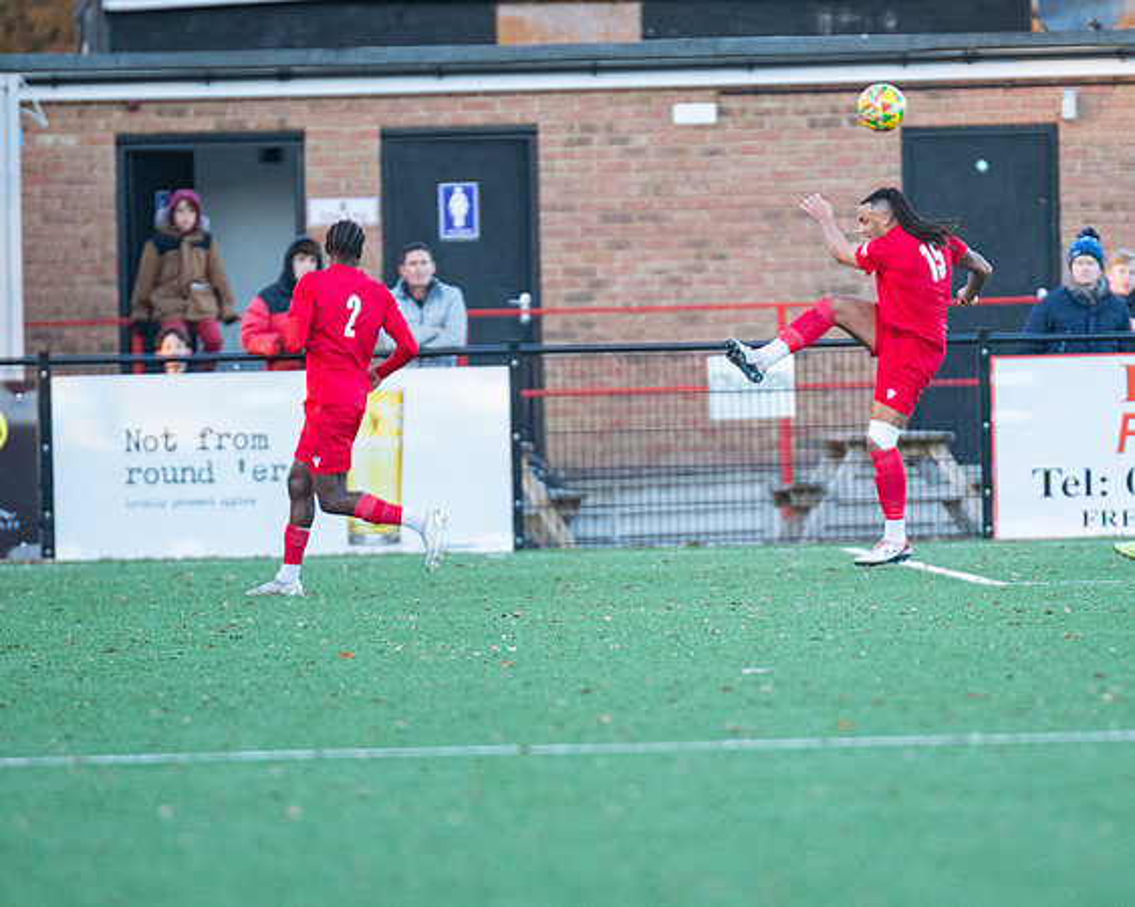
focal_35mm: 597
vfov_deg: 2.6
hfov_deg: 3.2
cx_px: 750
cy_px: 411
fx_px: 20034
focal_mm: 300
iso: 2500
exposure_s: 1/1250
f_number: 2.8
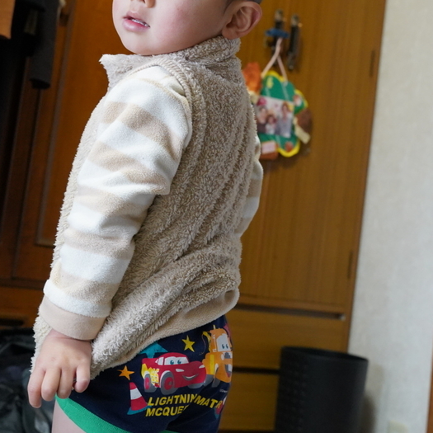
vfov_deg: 29.5
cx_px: 192
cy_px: 167
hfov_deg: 29.5
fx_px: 821
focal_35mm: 58
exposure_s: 1/80
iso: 4000
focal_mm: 35
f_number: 5
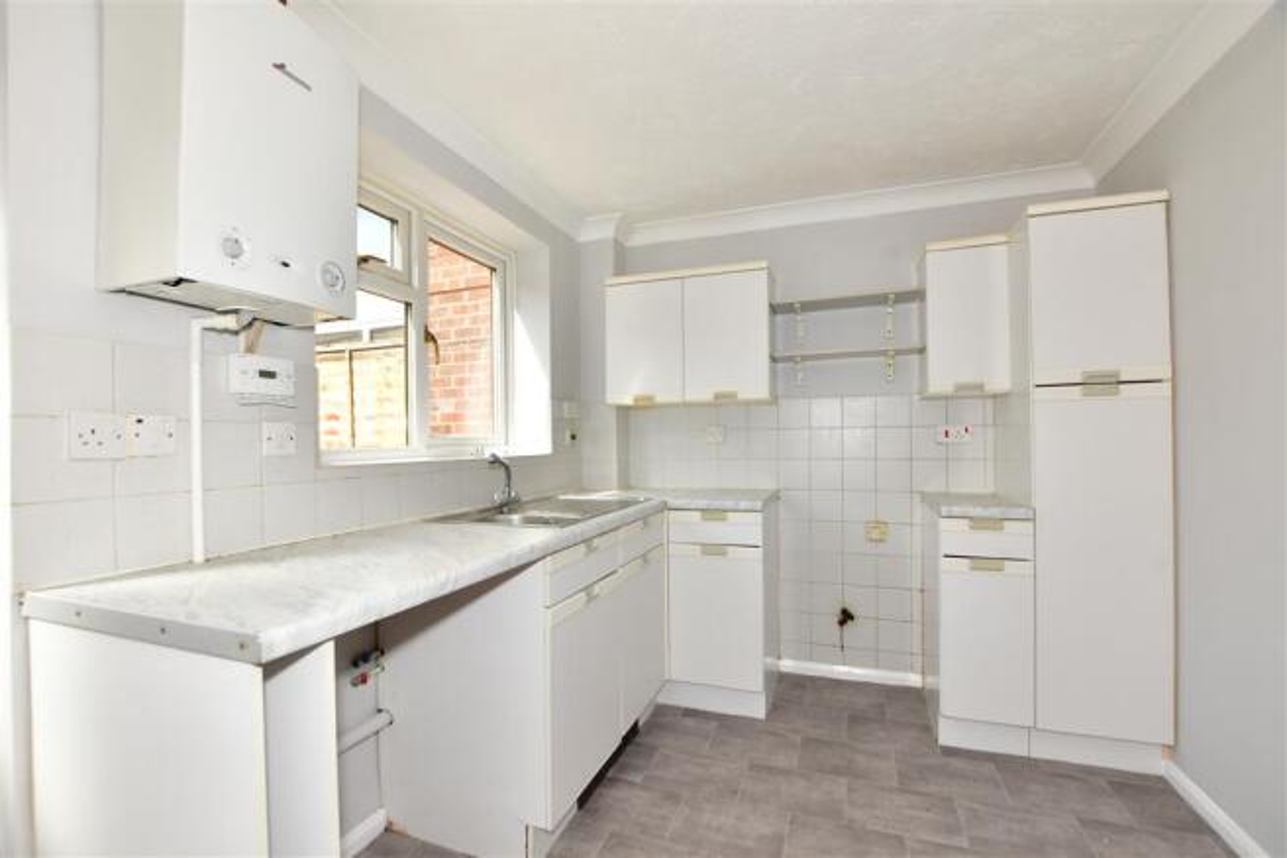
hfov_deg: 100.4
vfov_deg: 77.3
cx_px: 644
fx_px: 536
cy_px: 429
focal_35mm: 15
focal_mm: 10
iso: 400
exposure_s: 1/250
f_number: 7.1
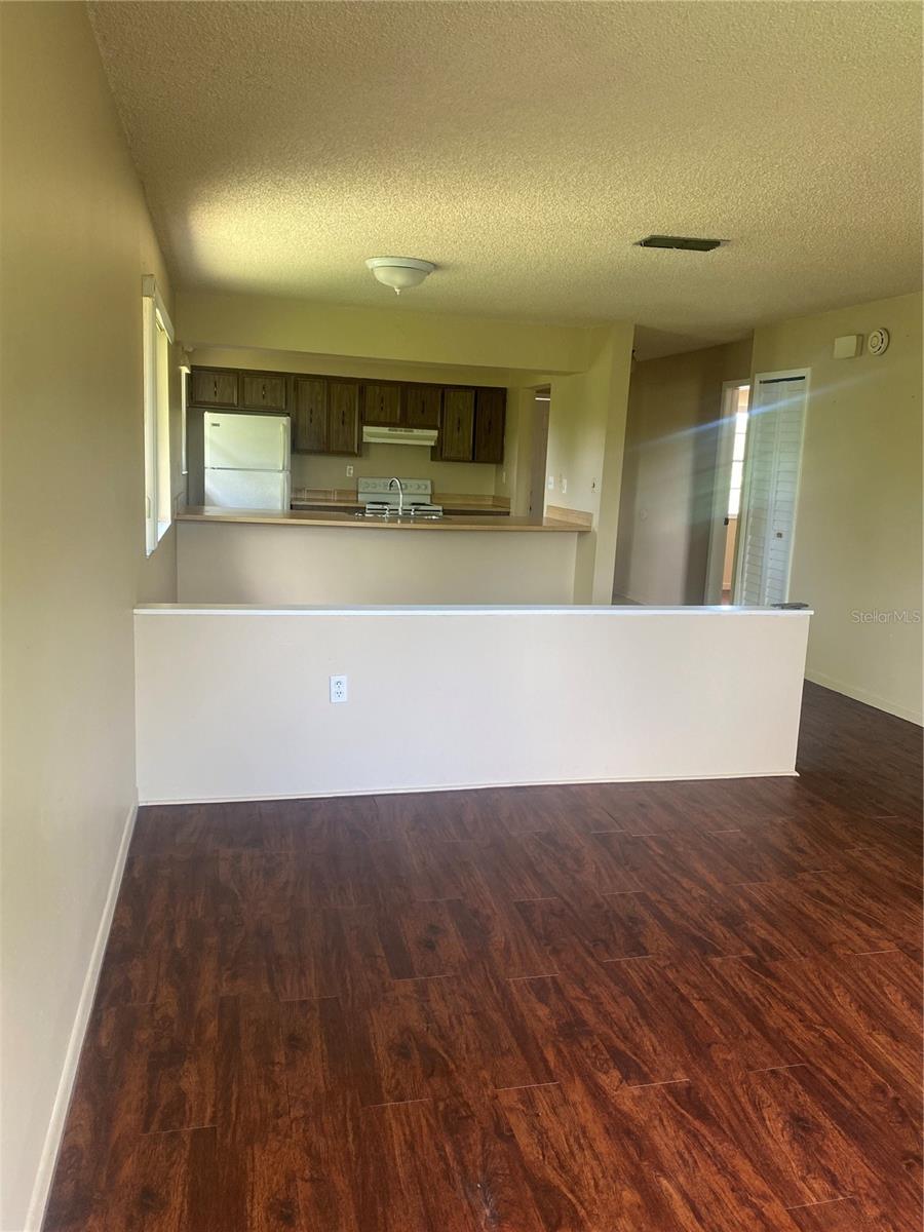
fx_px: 925
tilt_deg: -9.4
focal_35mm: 26
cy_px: 616
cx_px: 462
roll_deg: -2.6
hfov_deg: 53.1
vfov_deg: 67.3
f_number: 1.8
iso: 125
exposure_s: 1/66
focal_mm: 4.25
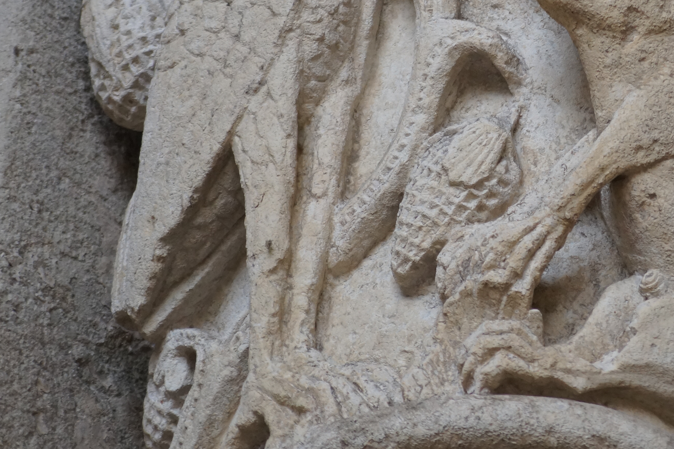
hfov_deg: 4.1
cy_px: 89
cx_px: 617
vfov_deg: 2.7
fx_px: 9375
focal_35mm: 501
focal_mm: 160
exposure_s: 1/250
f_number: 5
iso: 640
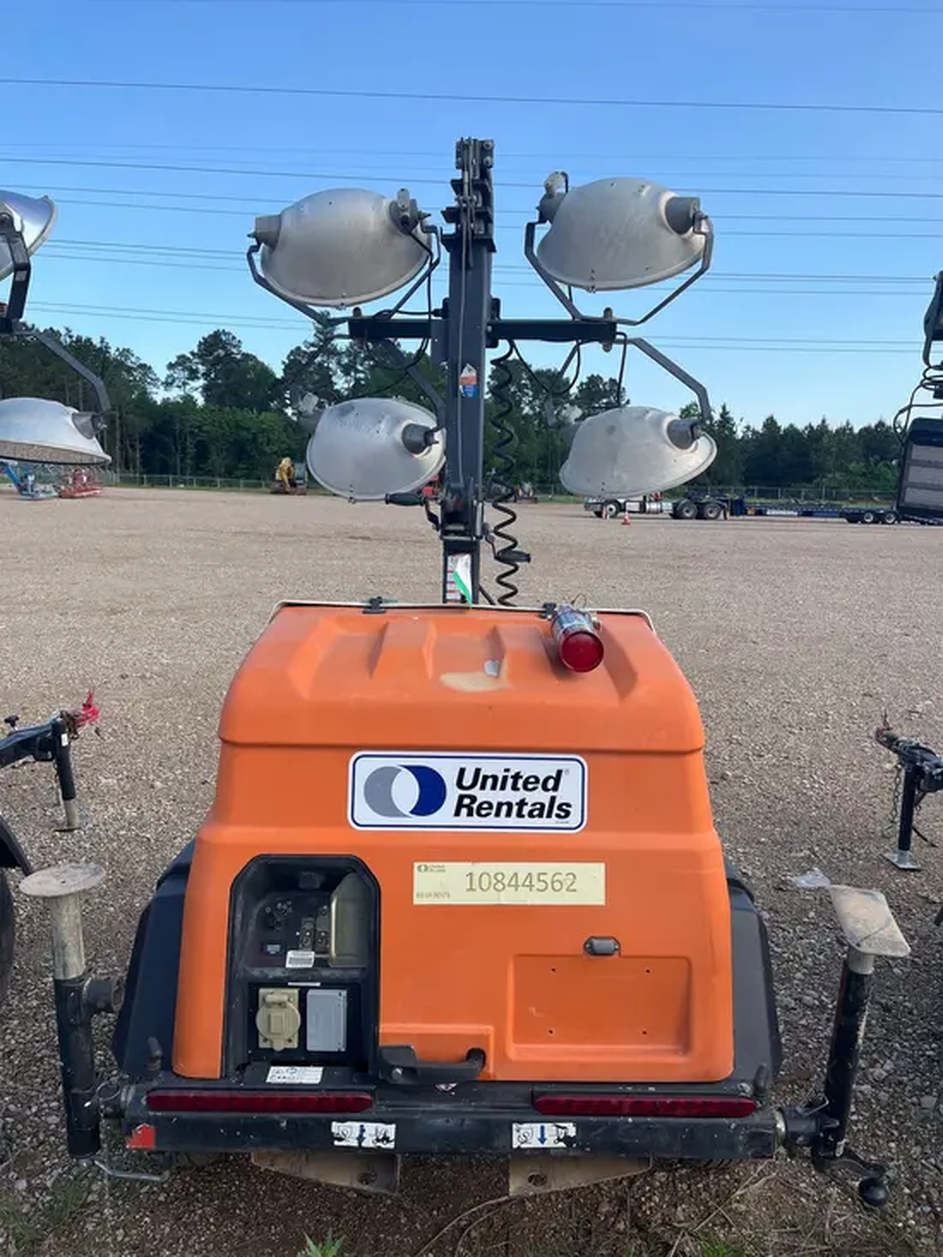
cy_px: 628
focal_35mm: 26
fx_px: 944
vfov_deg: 67.3
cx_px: 472
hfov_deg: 53.1
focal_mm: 5.1
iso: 50
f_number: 1.6
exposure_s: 1/1175
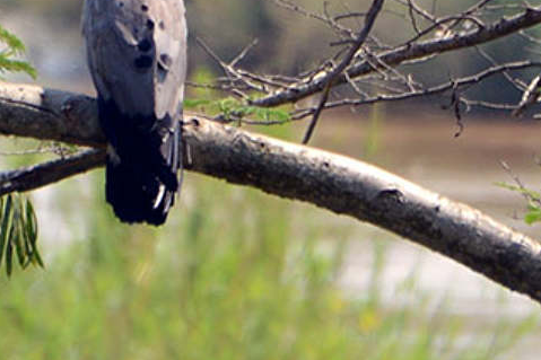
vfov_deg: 2.2
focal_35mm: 626
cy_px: -11
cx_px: 129
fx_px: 9404
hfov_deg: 3.3
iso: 320
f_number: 5.6
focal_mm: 300
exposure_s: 1/800
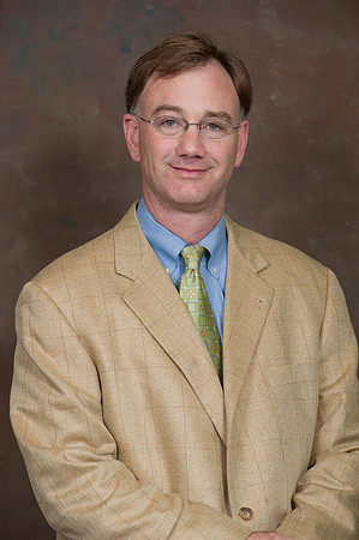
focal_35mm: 150
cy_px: 270
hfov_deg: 9.1
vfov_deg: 13.7
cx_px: 180
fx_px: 2249
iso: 320
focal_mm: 150
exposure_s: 1/125
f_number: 5.6
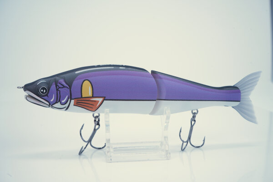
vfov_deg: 37.9
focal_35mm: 35
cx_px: 136
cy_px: 91
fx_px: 265
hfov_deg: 54.4
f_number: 13
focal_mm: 35
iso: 100
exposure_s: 1/8
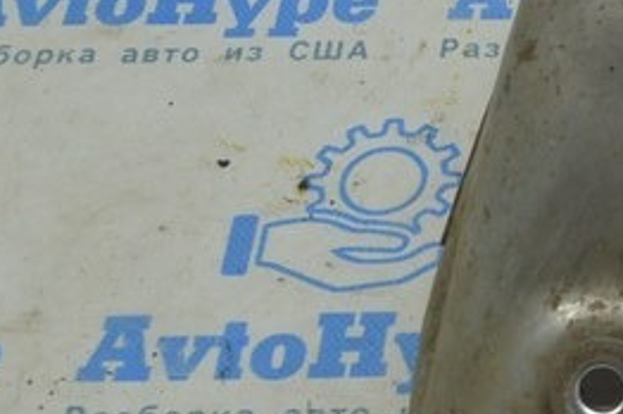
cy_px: 77
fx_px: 2333
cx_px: 1051
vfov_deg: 10.1
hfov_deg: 13.9
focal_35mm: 135
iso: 400
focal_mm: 23
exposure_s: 1/40
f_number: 5.6
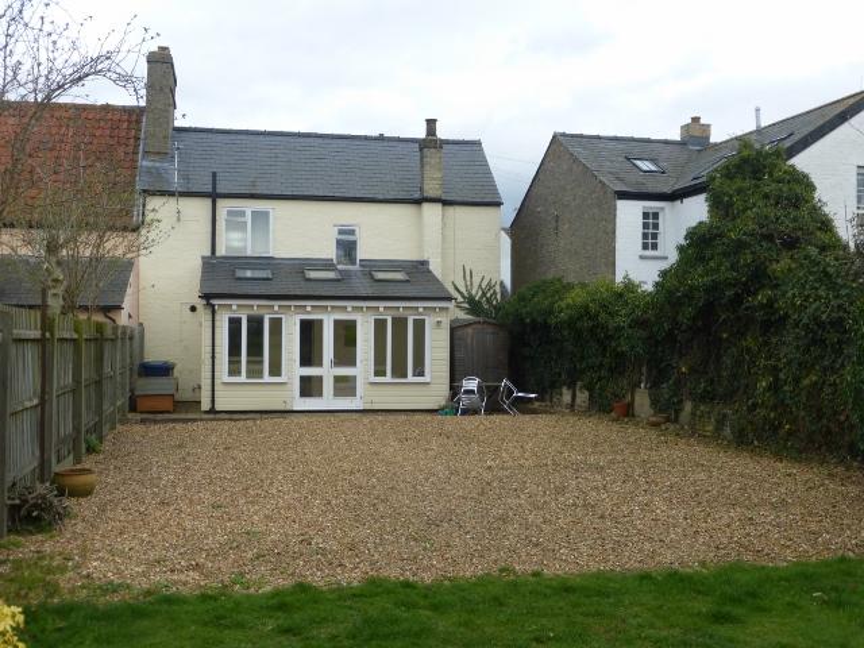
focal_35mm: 39
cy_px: 324
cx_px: 432
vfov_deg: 36.8
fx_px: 973
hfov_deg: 47.9
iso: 100
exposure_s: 1/320
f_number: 3.9
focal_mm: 6.9
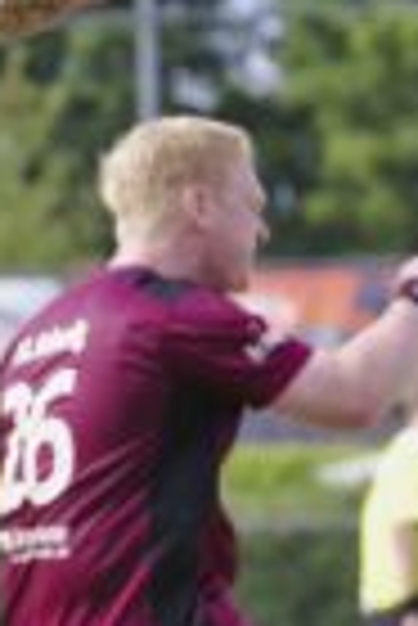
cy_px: 243
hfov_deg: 1.8
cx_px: -369
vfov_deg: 2.7
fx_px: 13099
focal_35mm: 754
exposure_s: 1/1250
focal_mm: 210
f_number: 8
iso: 1600
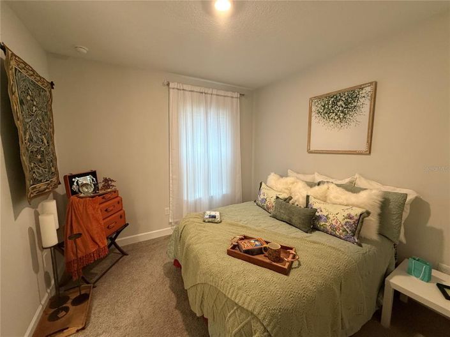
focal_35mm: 14
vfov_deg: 85.6
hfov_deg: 102.1
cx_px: 225
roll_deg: +0.3
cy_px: 168
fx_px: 182
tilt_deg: -7.4
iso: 250
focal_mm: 2.22
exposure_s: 1/60
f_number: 2.2
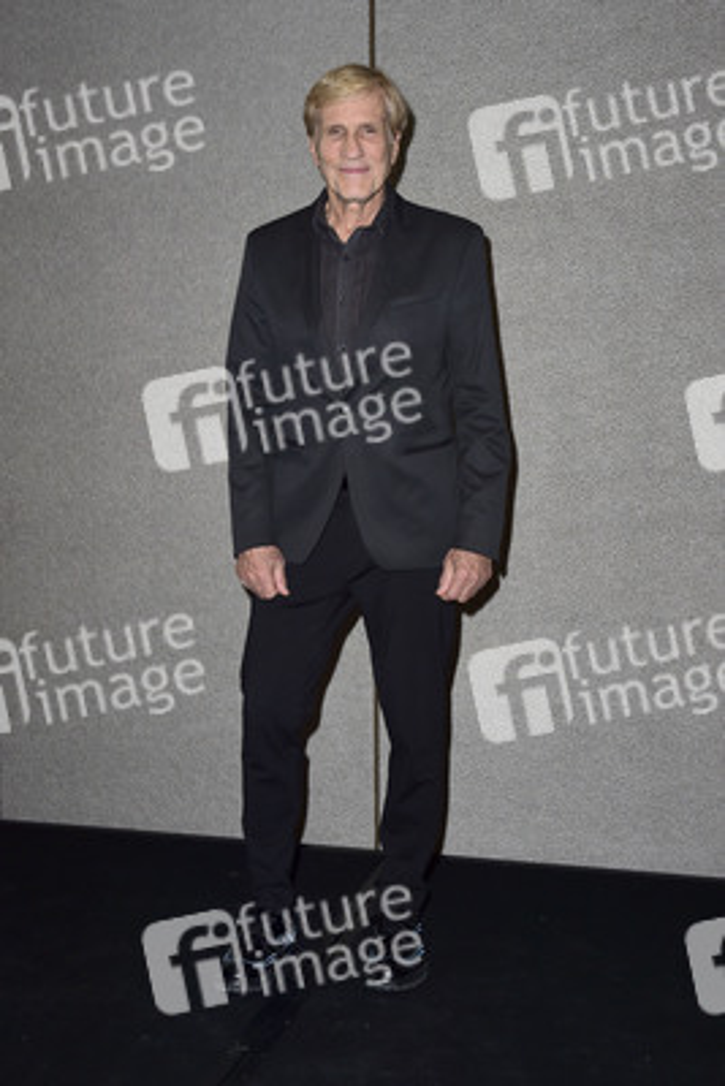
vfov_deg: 54.4
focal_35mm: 35
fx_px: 1056
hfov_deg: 37.9
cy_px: 543
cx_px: 362
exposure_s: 1/250
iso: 500
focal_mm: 35
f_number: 6.3
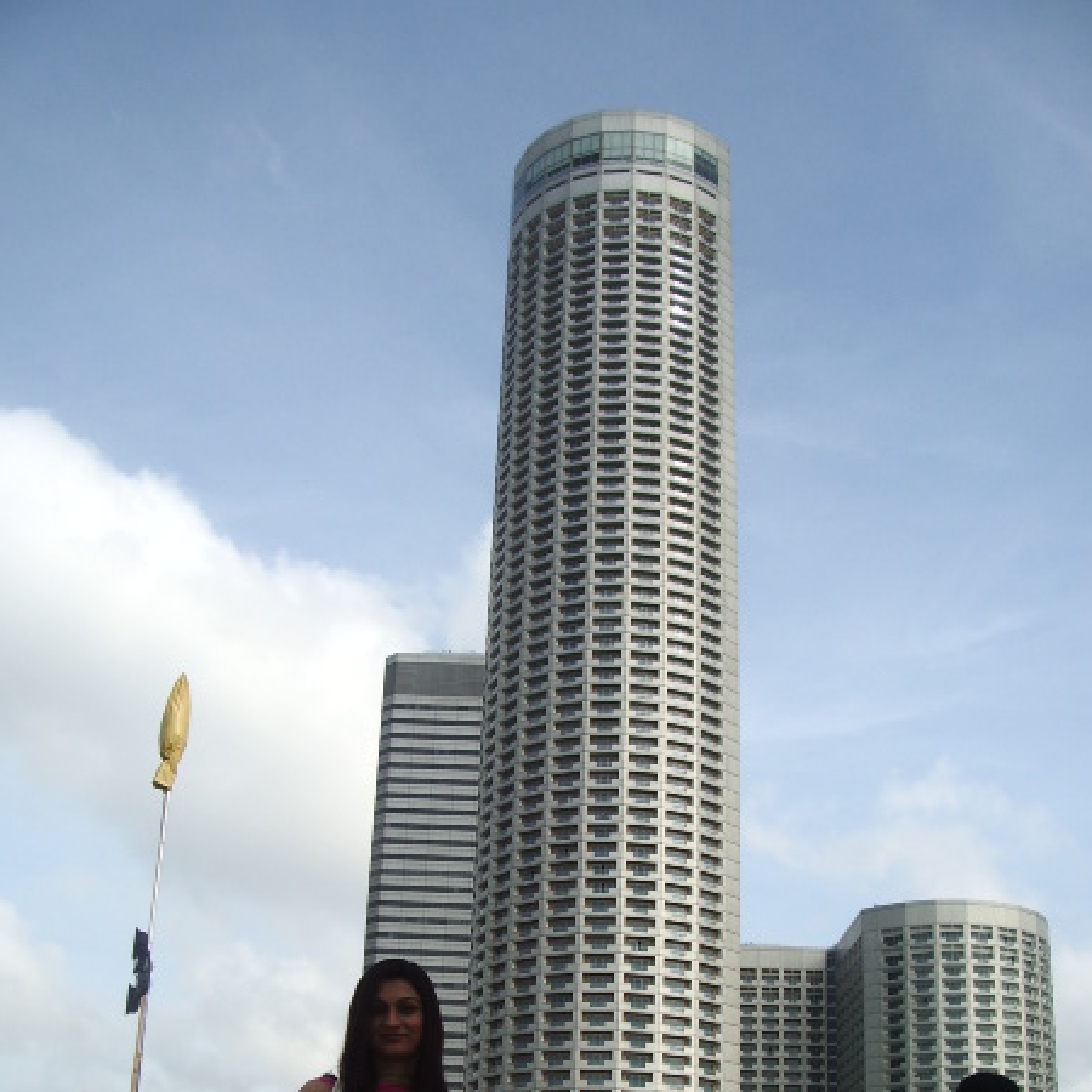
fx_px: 1570
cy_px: 772
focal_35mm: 44
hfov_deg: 38.3
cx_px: 536
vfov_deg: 37.7
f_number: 4.3
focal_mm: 5.8
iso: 50
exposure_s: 1/500
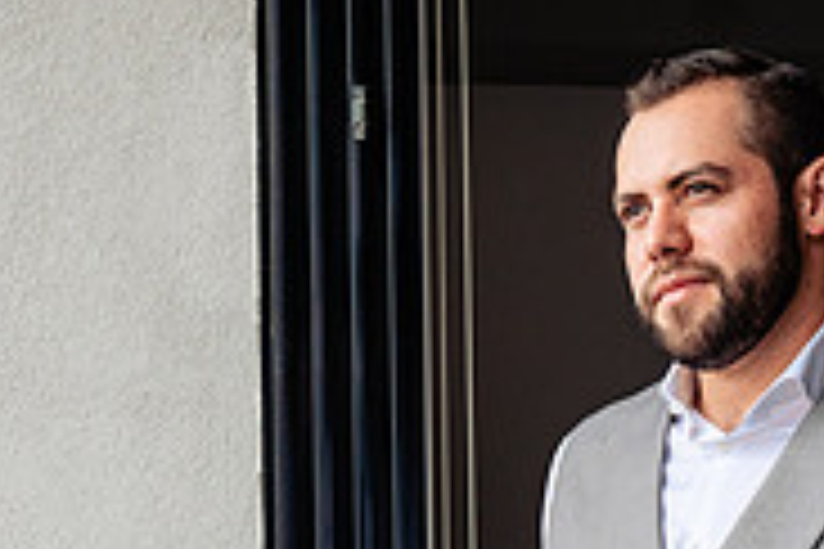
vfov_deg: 12.1
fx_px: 2540
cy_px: 641
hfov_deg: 18.4
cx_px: 338
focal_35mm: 111
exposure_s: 1/1600
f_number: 4
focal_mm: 35
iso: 500
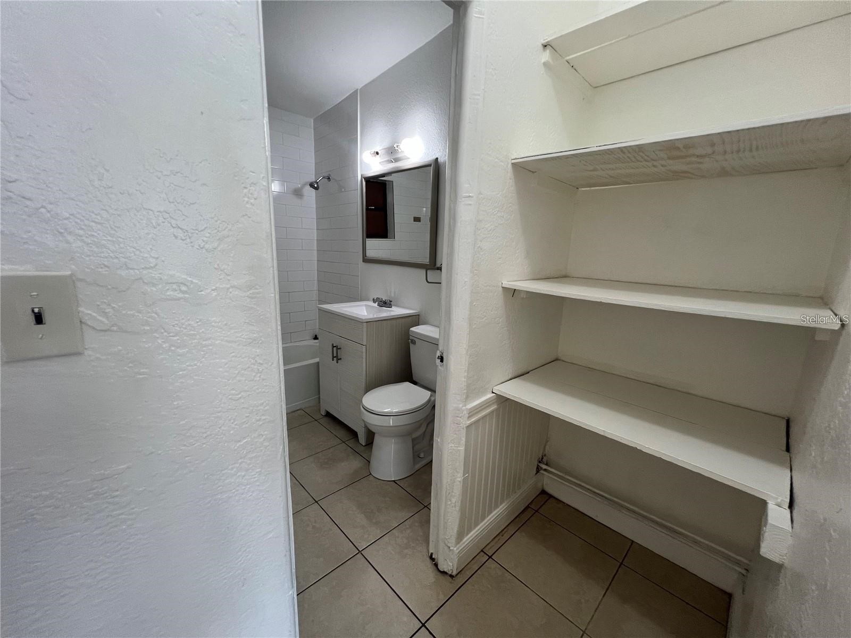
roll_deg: -2.5
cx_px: 426
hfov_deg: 106.2
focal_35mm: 13
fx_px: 320
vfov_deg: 89.9
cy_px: 319
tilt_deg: -10.9
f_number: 1.8
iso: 160
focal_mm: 1.57
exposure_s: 1/120
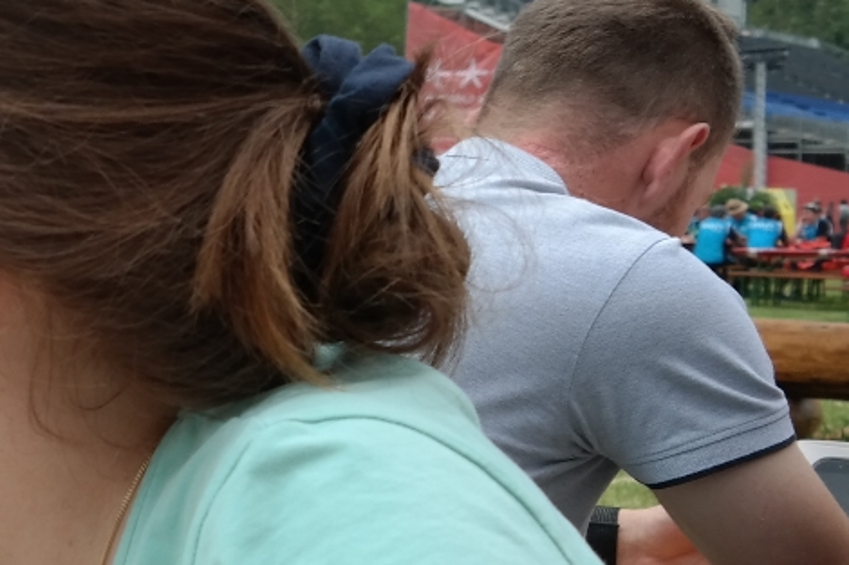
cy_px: 285
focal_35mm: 92
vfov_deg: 14.9
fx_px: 2169
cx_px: -484
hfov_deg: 19.0
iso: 100
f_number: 5.6
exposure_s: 1/200
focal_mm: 18
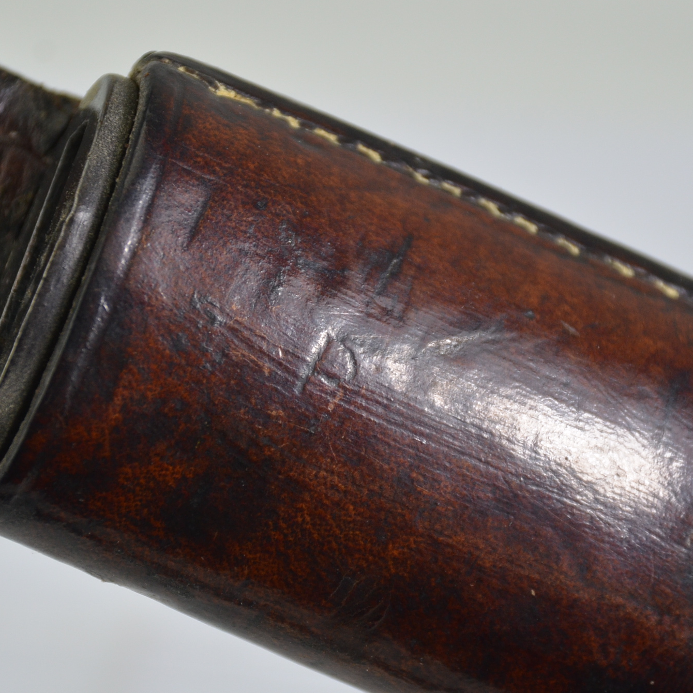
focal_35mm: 316
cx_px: 329
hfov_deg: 5.5
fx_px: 7152
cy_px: 369
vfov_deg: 5.5
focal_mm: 135
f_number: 5.6
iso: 560
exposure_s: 1/250
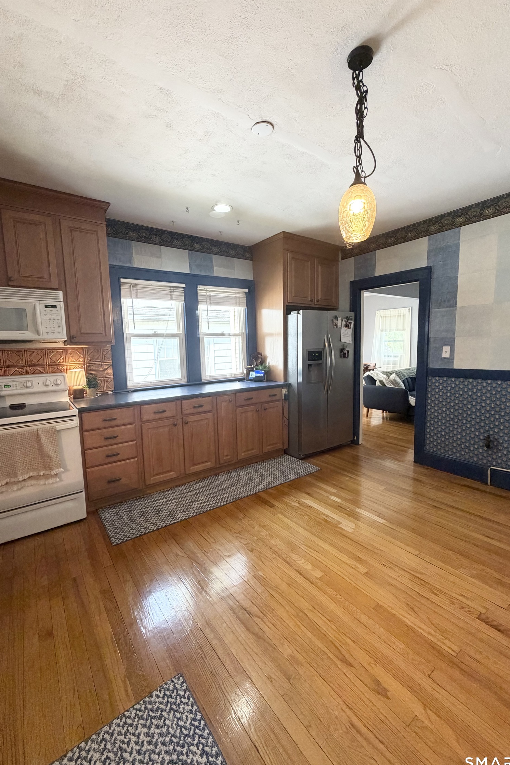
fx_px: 319
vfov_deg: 100.4
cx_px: 260
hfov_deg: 77.3
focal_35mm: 15
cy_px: 382
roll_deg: +1.0
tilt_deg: -6.1
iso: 250
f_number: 2.2
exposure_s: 1/60
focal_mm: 2.22
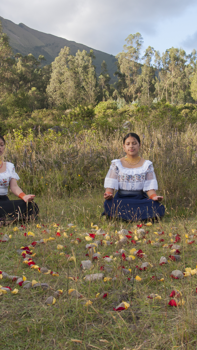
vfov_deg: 35.4
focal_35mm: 59
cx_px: 123
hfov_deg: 20.3
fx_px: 548
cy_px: 177
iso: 200
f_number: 6.3
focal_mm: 24
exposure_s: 1/160
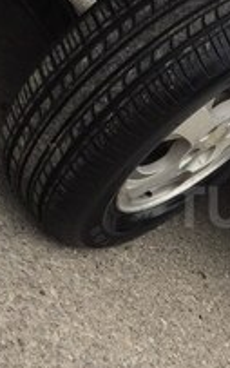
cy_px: 207
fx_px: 752
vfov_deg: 27.5
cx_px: 313
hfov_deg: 16.3
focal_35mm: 75
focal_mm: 4.15
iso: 32
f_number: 2.2
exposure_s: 1/534
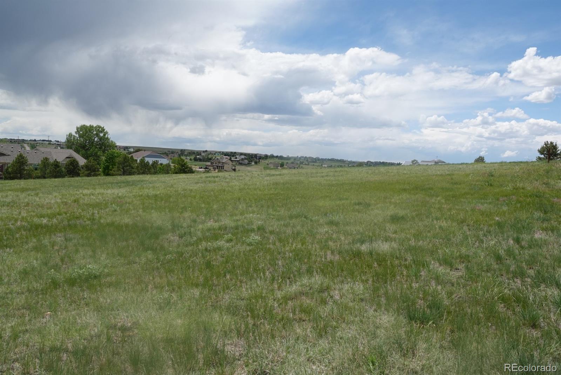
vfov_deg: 43.7
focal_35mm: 30
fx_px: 468
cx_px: 280
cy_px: 188
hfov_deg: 61.9
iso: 100
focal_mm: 11.03
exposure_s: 1/1000
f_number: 4
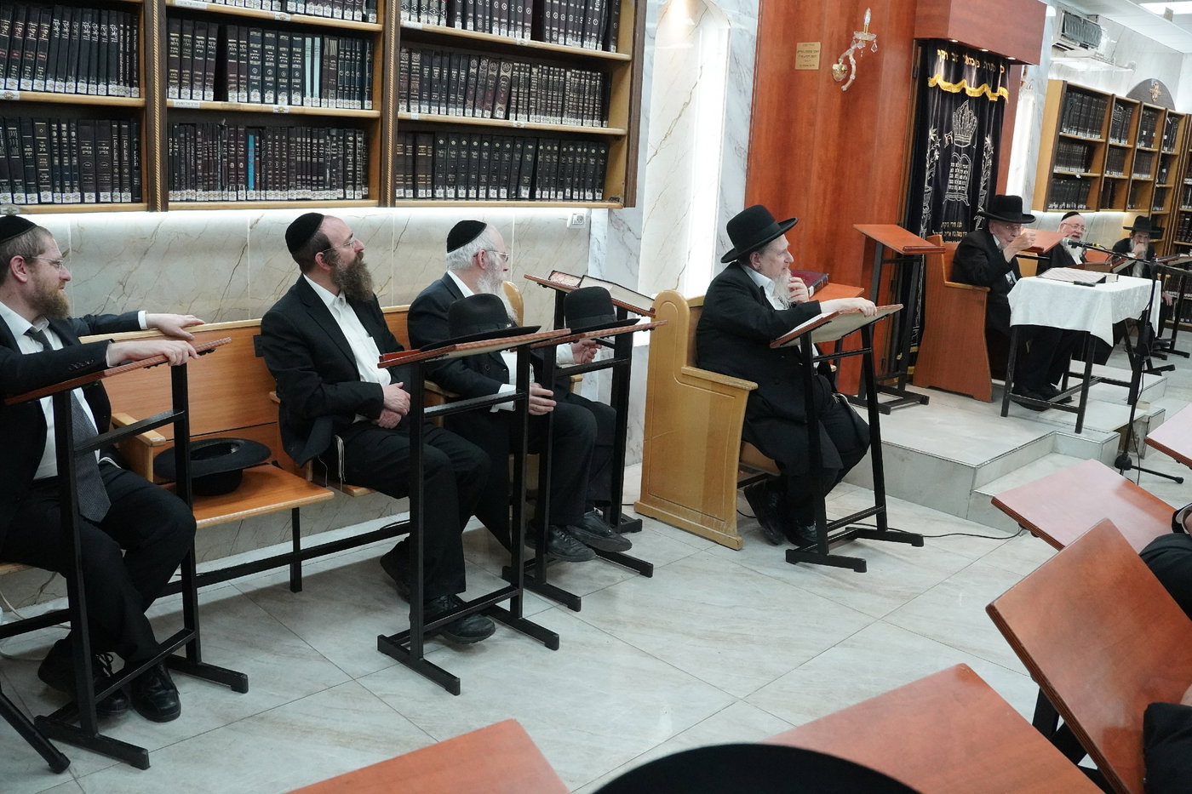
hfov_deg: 62.7
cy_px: 397
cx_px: 596
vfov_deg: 44.2
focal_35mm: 30
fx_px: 978
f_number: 6.3
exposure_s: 1/250
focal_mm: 19.7
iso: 3200
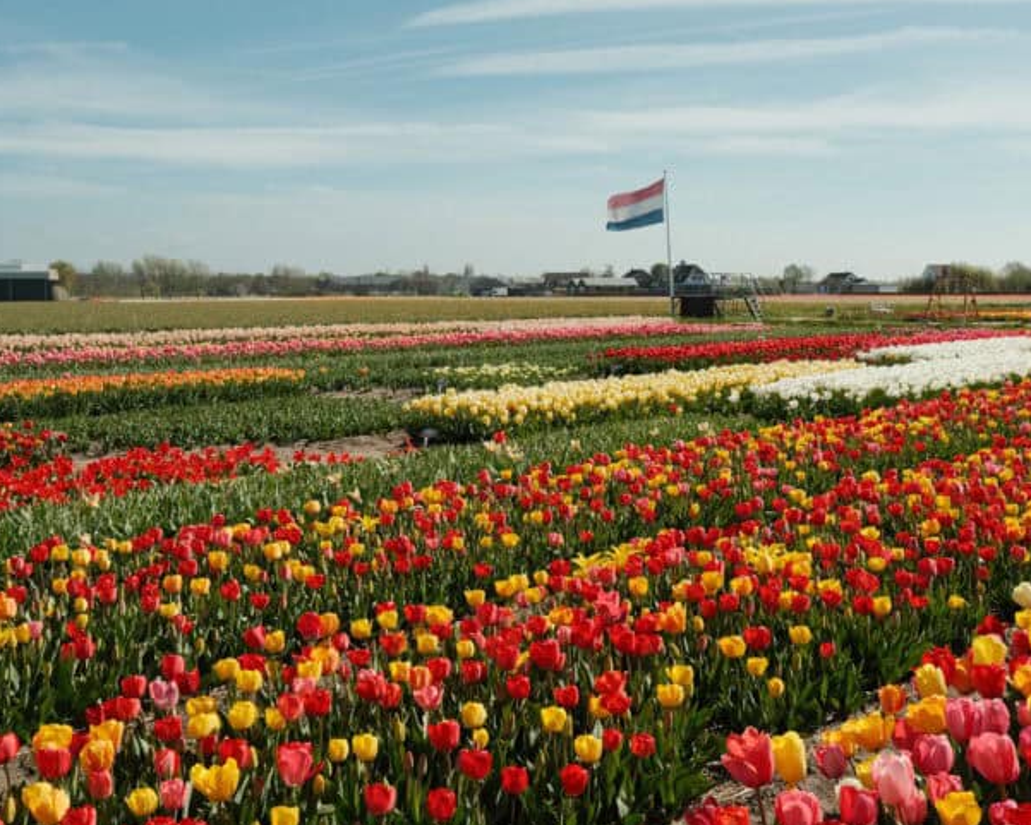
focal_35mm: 42
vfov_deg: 35.7
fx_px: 1282
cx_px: 539
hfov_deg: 43.8
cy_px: 396
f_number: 7.1
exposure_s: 1/800
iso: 320
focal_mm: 23
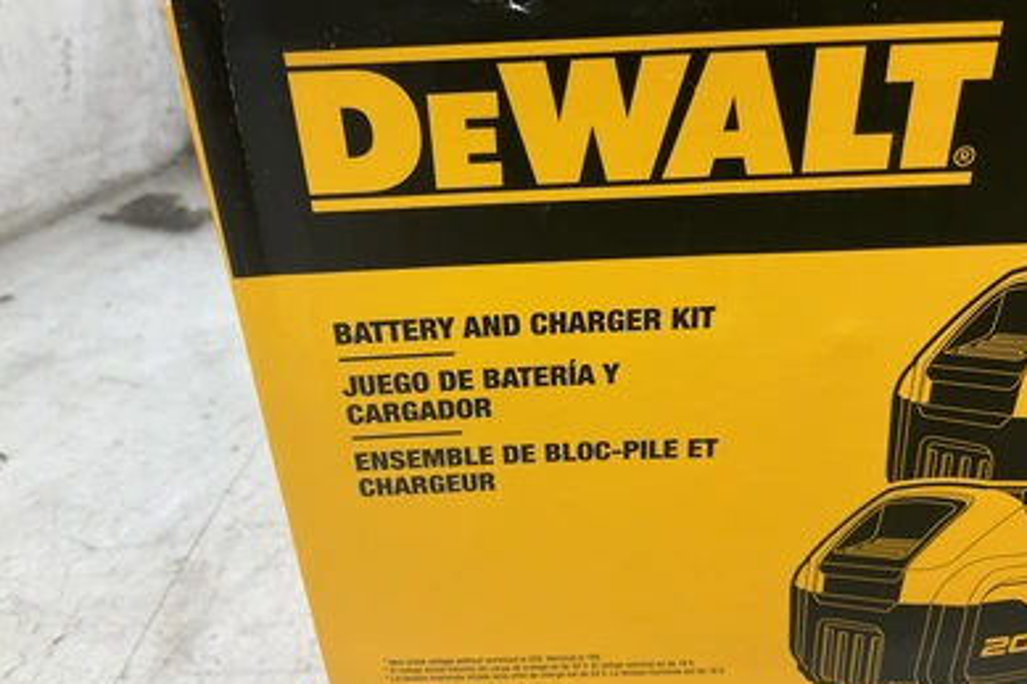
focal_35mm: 31
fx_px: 884
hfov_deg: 60.3
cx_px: 525
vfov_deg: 42.3
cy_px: 312
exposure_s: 1/60
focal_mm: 3
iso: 32
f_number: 1.8
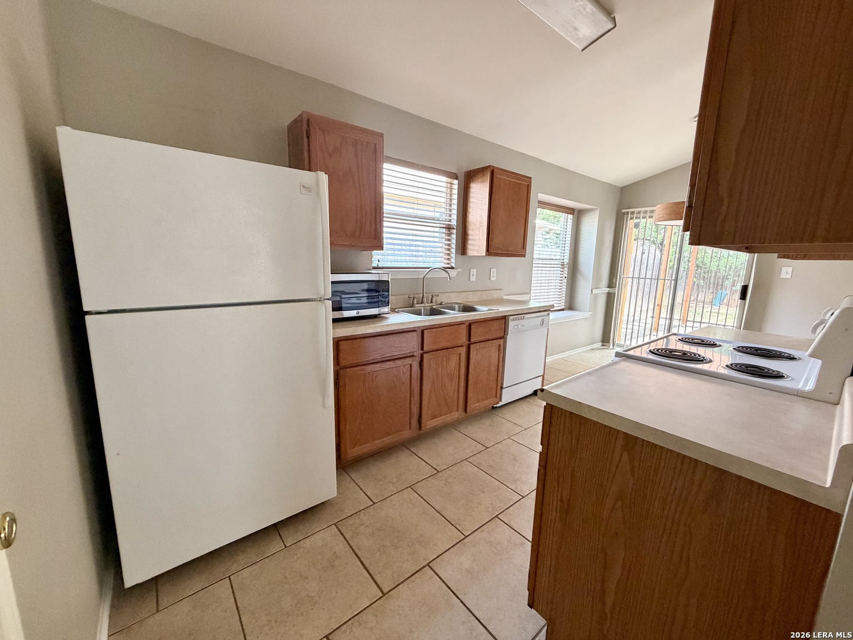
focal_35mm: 14
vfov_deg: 85.7
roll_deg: -0.8
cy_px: 320
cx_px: 426
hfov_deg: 102.1
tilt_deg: -9.8
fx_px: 345
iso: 320
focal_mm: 2.22
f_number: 2.2
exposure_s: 1/63
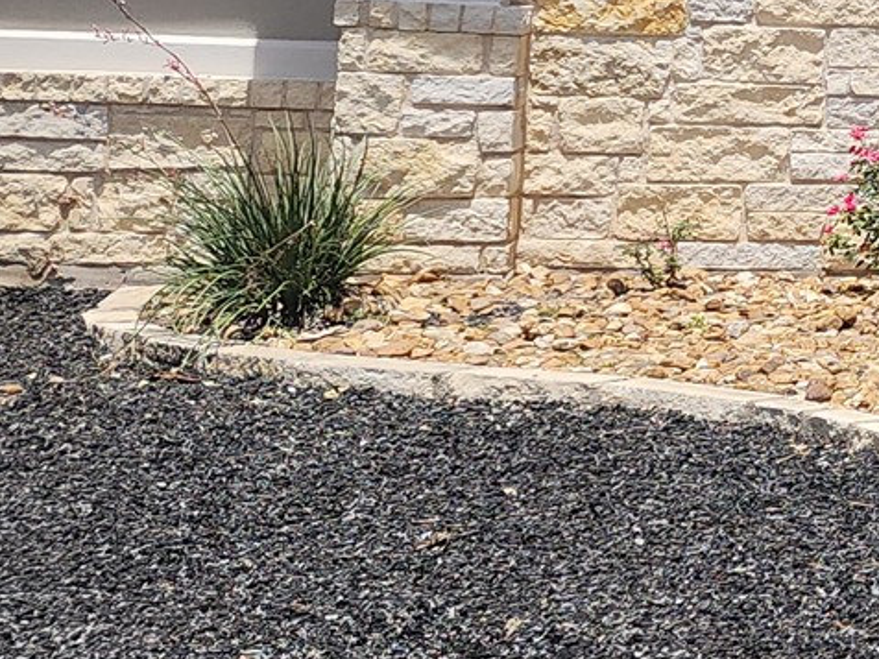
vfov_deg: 14.5
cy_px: -135
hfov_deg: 15.6
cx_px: 1771
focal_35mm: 99
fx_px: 2514
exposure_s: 1/900
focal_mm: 6.4
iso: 12
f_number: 1.8
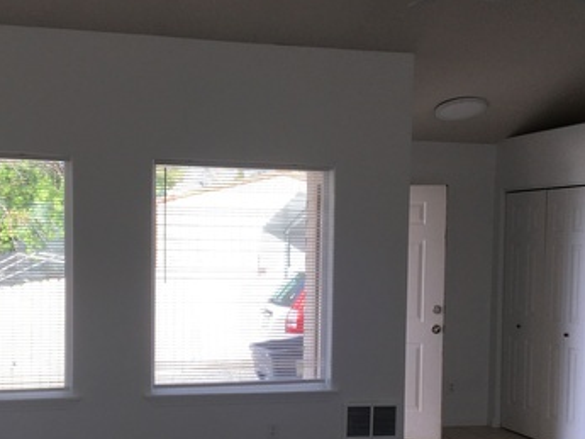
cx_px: 265
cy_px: 312
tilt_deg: -2.8
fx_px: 947
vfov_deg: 25.9
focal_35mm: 56
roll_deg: -0.5
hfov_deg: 34.3
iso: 25
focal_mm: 4.15
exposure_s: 1/181
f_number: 2.2
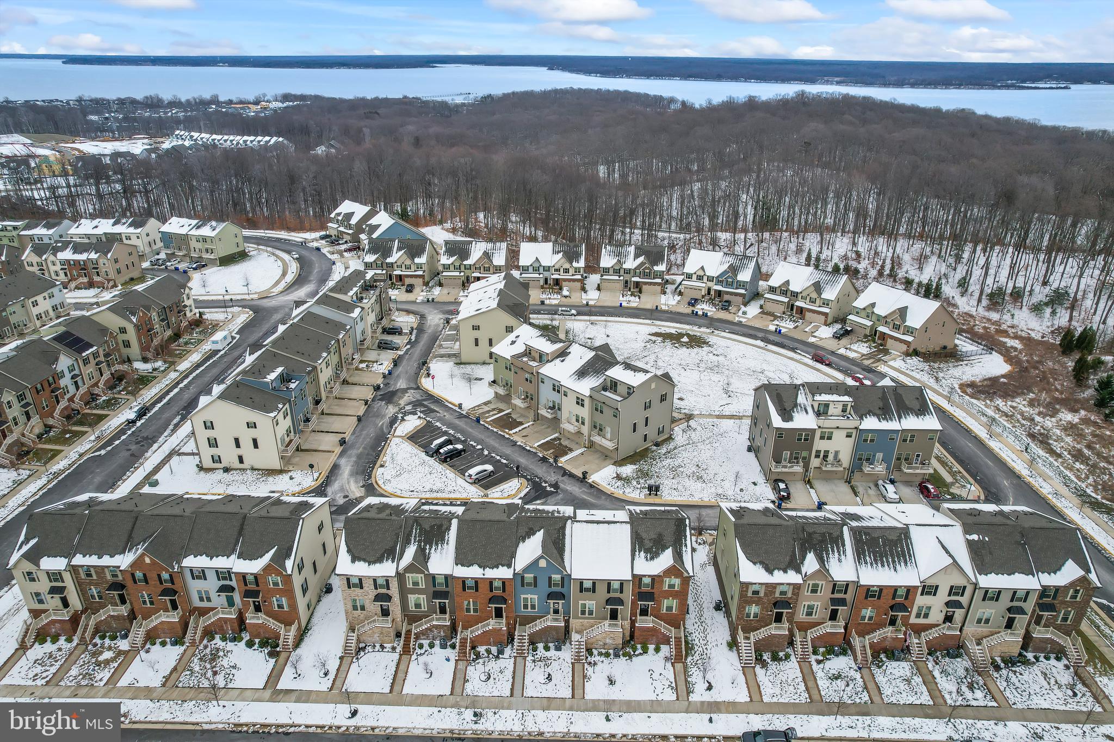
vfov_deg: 57.2
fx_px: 681
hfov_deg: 78.6
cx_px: 557
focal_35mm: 22
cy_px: 371
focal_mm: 8.38
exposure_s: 1/1000
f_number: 2.8
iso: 150
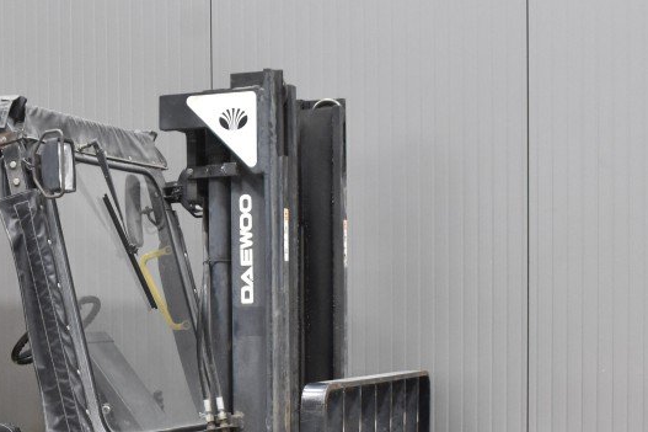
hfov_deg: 24.1
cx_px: 75
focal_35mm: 82
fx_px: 1475
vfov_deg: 16.3
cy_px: 432
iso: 1600
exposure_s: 1/20
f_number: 5.6
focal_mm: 24
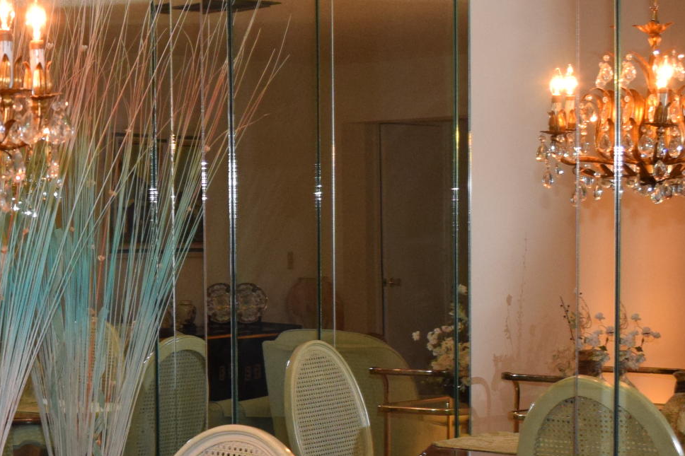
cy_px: 379
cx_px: -118
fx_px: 1769
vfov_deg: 14.6
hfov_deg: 20.6
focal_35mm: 93
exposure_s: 1/100
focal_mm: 20
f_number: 5
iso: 800
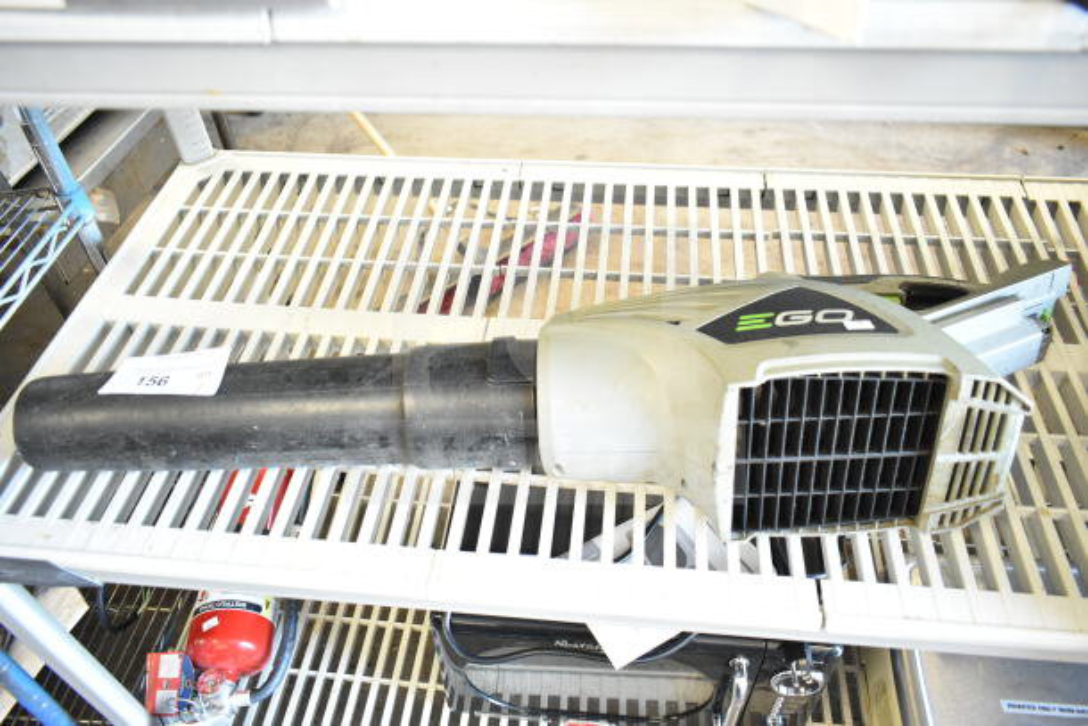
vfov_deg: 48.0
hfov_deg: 67.4
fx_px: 816
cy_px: 363
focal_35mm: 27
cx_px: 544
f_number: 3.5
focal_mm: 18
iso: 1800
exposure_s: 1/30
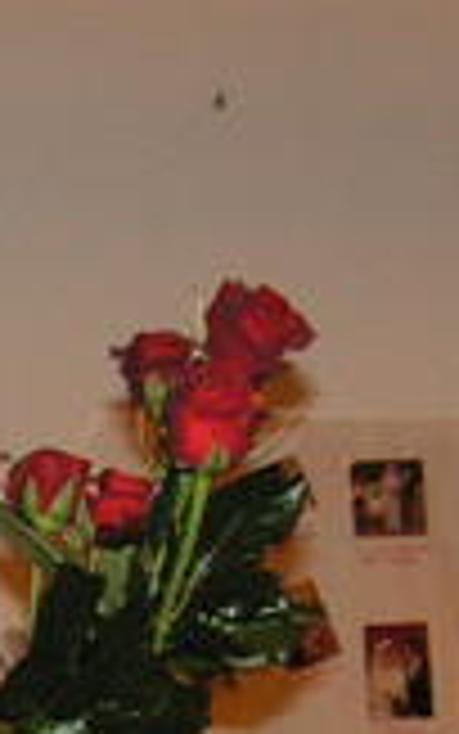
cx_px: -310
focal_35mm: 172
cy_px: 1009
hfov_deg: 7.5
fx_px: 3440
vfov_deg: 11.8
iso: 160
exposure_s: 1/40
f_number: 3.2
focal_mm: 7.4
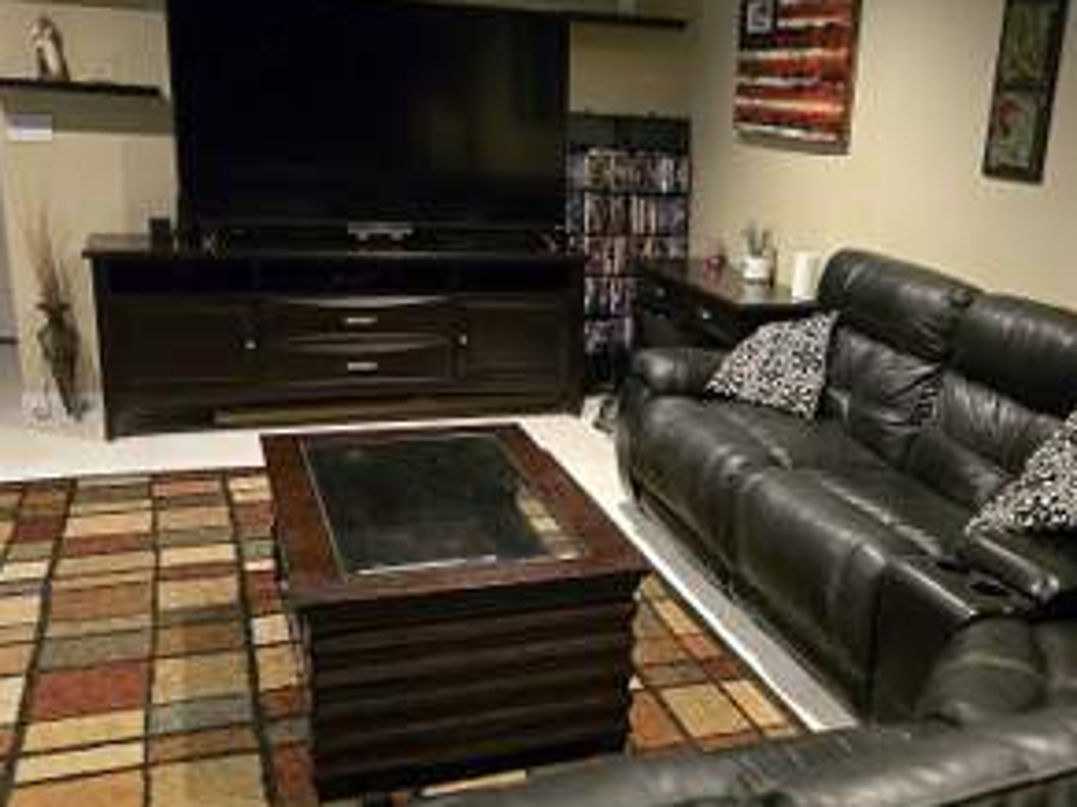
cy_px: 452
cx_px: 703
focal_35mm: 38
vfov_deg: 37.6
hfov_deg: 48.3
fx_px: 1182
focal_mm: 6.3
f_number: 1.7
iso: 1600
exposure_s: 1/40
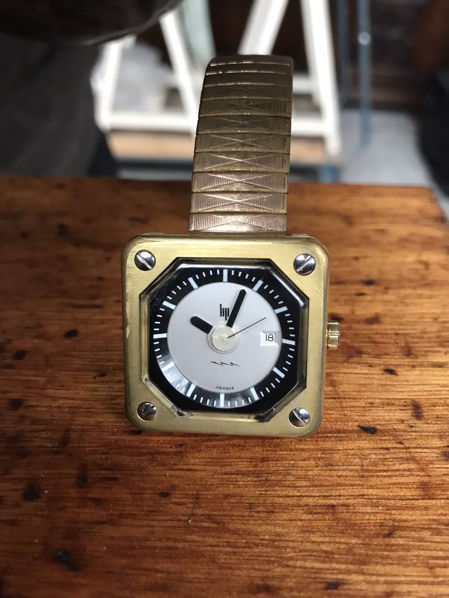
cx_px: 224
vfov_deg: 63.4
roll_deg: -2.2
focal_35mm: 28
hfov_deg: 49.7
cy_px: 299
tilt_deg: -41.9
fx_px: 484
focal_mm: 3.99
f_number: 1.8
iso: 80
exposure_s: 1/17
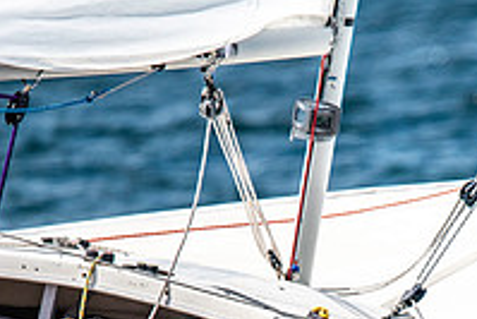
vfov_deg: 1.0
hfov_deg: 1.6
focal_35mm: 1313
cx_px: 422
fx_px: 17409
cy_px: 385
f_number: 5
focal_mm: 300
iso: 500
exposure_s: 1/6400
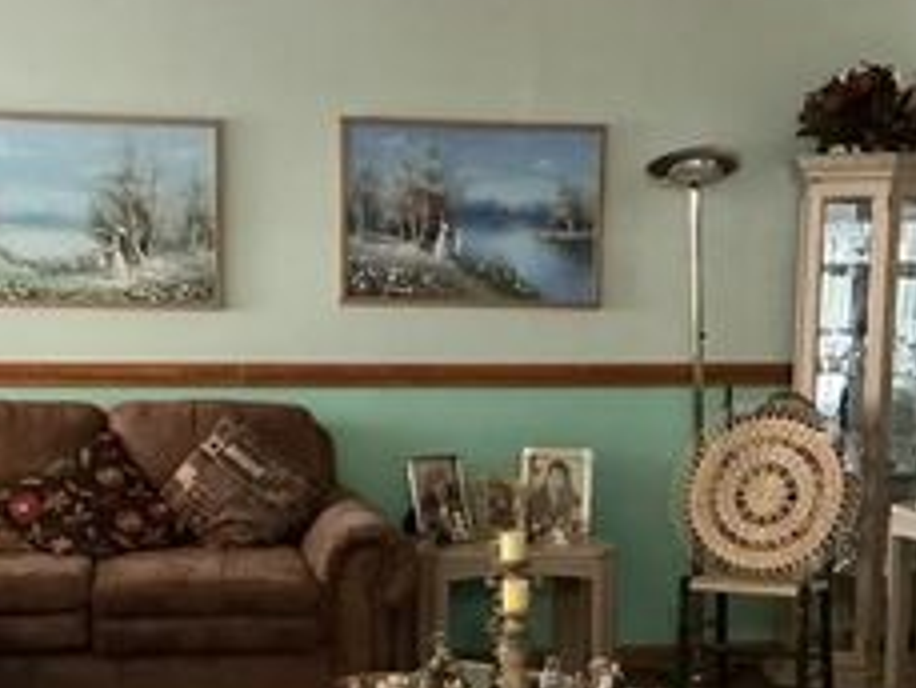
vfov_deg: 18.0
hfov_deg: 24.1
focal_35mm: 81
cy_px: 608
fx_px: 2145
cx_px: 508
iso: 400
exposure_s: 1/30
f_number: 1.8
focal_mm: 3
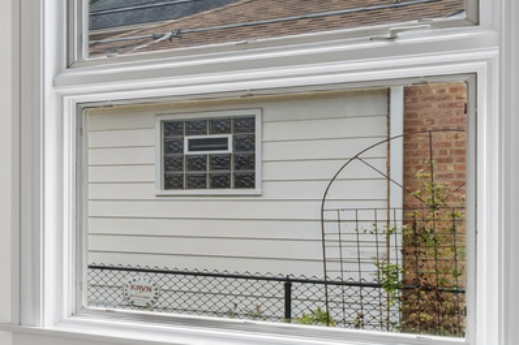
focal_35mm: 57
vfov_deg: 23.7
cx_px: -507
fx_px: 821
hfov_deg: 19.6
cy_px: 216
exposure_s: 1/60
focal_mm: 14
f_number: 9.5
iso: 200
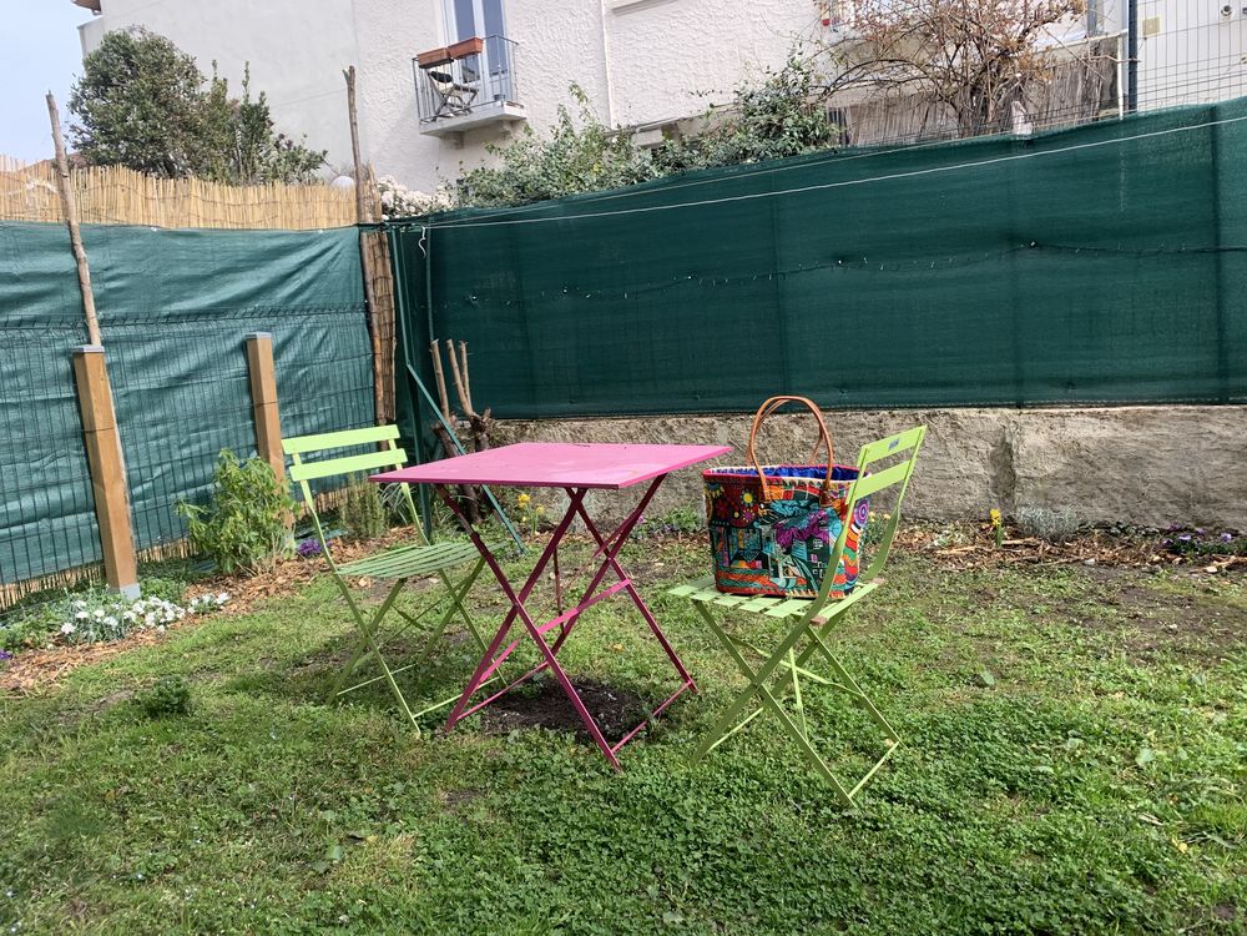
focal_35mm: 26
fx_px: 937
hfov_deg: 67.3
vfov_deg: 53.1
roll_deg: +4.1
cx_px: 624
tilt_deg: -9.1
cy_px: 468
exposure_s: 1/431
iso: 25
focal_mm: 4.25
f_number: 1.8
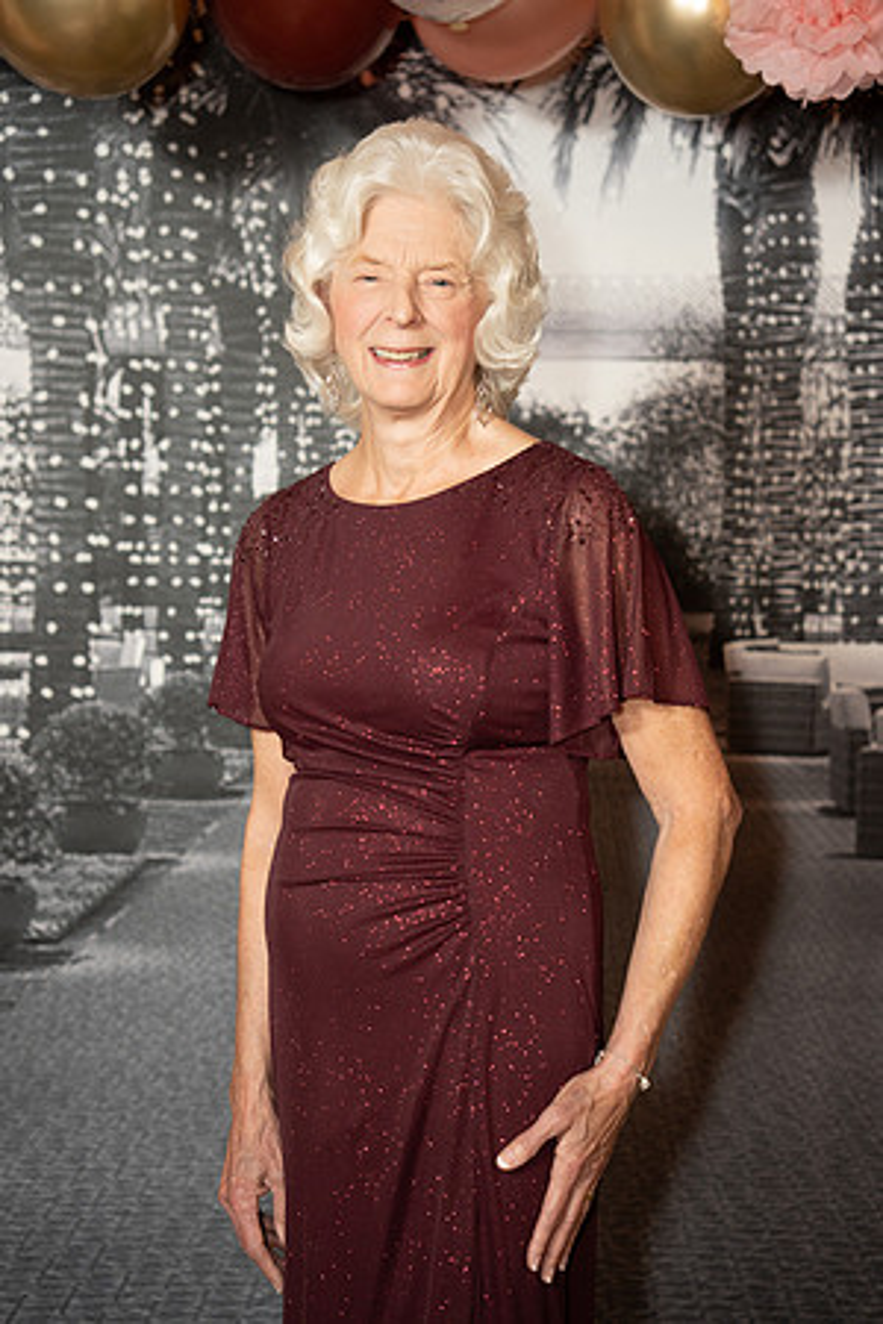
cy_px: 662
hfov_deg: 19.5
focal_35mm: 70
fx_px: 2575
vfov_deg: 28.8
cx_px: 442
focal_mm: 70
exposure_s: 1/160
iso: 1000
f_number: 2.8
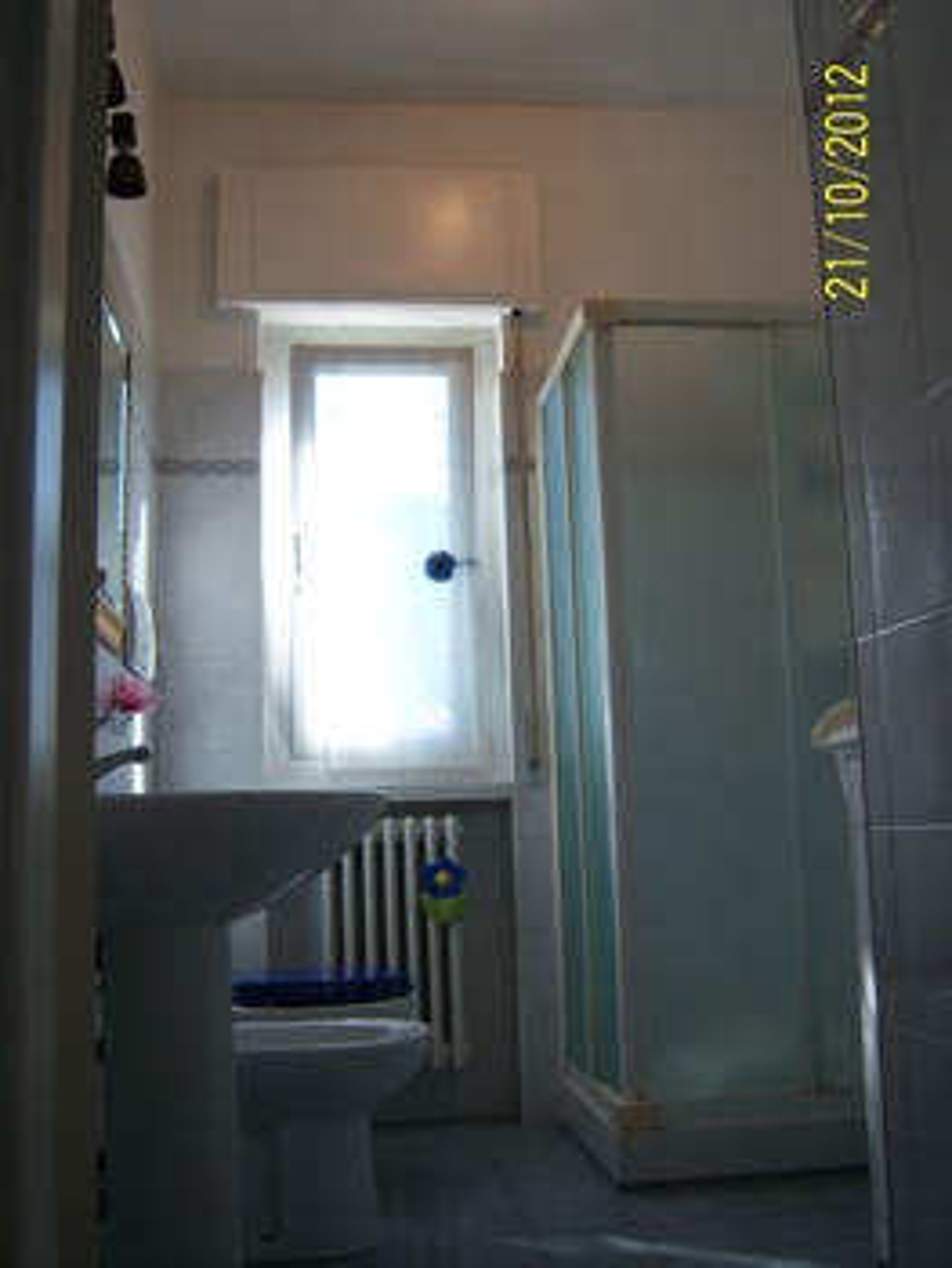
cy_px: 634
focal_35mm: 36
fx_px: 1318
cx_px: 476
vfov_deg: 51.3
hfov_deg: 39.7
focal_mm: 7.5
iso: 80
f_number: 2.8
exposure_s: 1/100
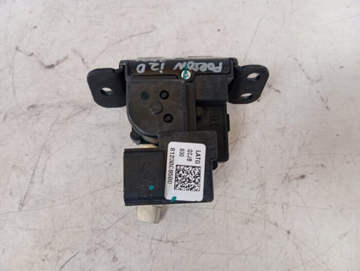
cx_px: 180
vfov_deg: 49.9
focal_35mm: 28
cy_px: 136
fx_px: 292
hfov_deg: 63.4
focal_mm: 4.22
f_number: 1.8
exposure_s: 1/33.3
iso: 365
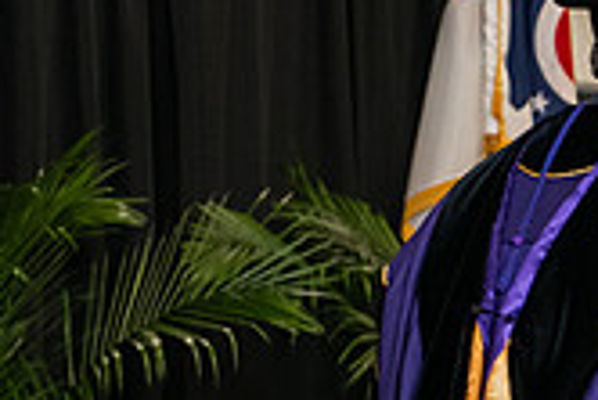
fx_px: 4057
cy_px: 193
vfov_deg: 5.6
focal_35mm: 244
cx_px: 1034
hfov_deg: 8.2
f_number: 5
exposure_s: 1/200
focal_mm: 70
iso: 2500
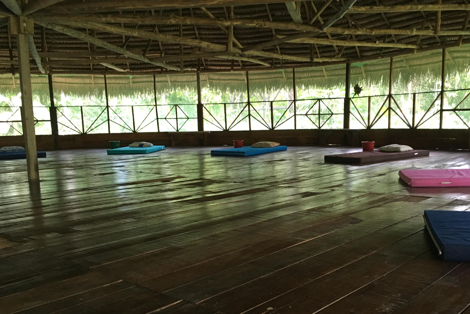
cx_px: 264
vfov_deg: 36.7
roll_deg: +1.8
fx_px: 470
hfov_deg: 53.0
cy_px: 192
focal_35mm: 36
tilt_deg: -9.5
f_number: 2.2
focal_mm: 4.15
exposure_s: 1/30
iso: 100
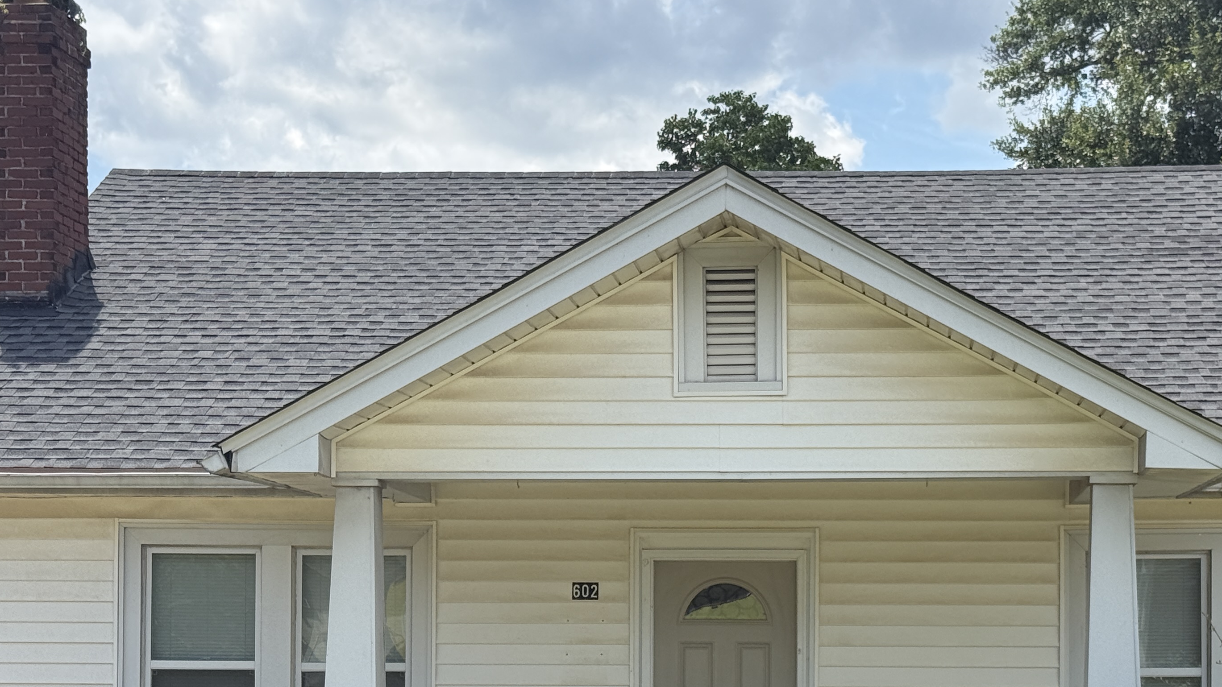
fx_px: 2495
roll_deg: +0.0
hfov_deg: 27.5
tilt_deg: +0.8
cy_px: 587
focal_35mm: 77
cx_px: 739
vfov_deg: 15.5
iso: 80
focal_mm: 6.76
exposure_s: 1/3226
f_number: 1.78
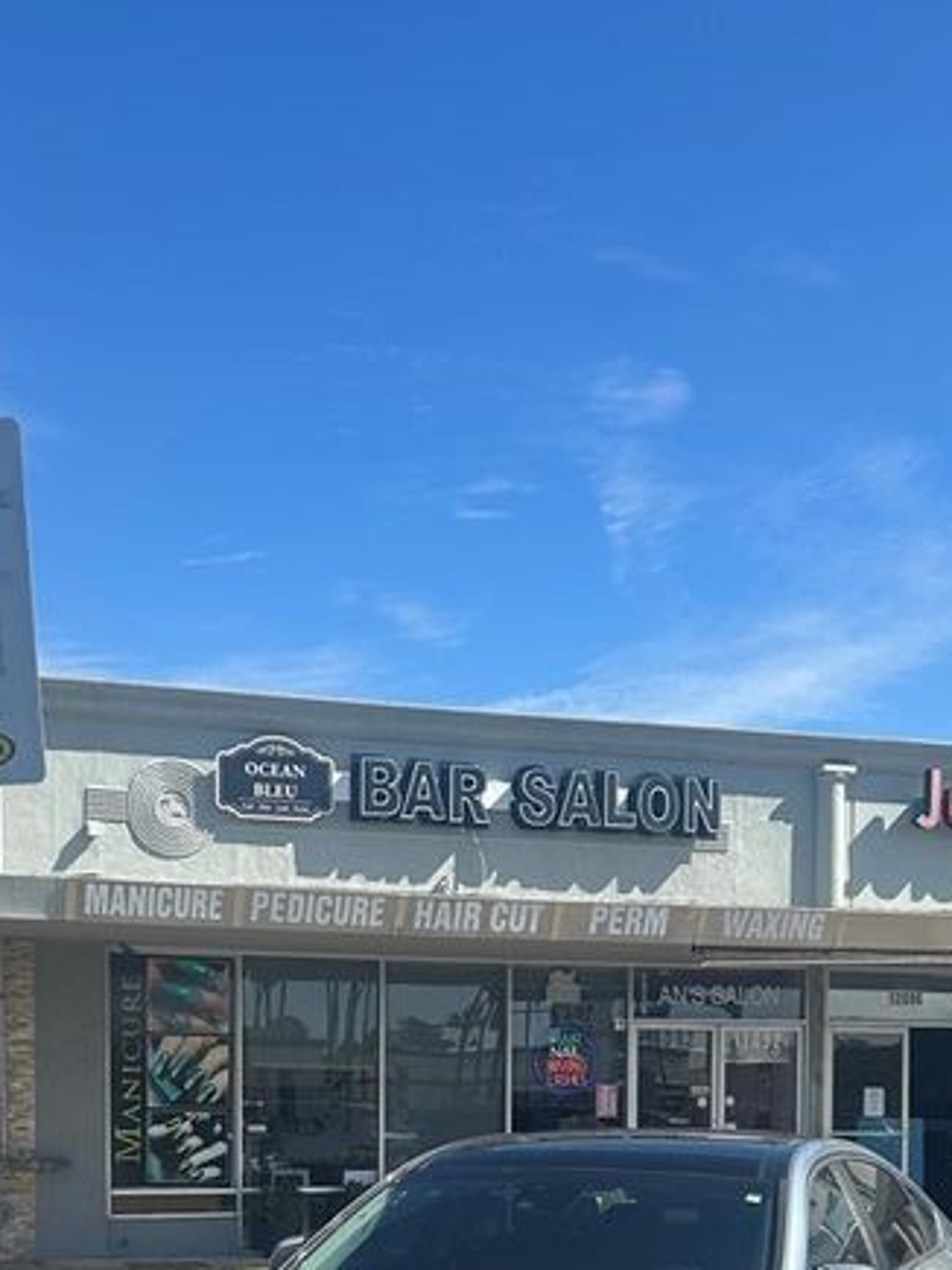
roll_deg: -2.0
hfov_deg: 28.5
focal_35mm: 51
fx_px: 1871
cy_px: 1163
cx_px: 362
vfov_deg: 35.1
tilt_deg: -3.3
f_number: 1.5
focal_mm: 5.7
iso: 50
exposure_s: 1/2695
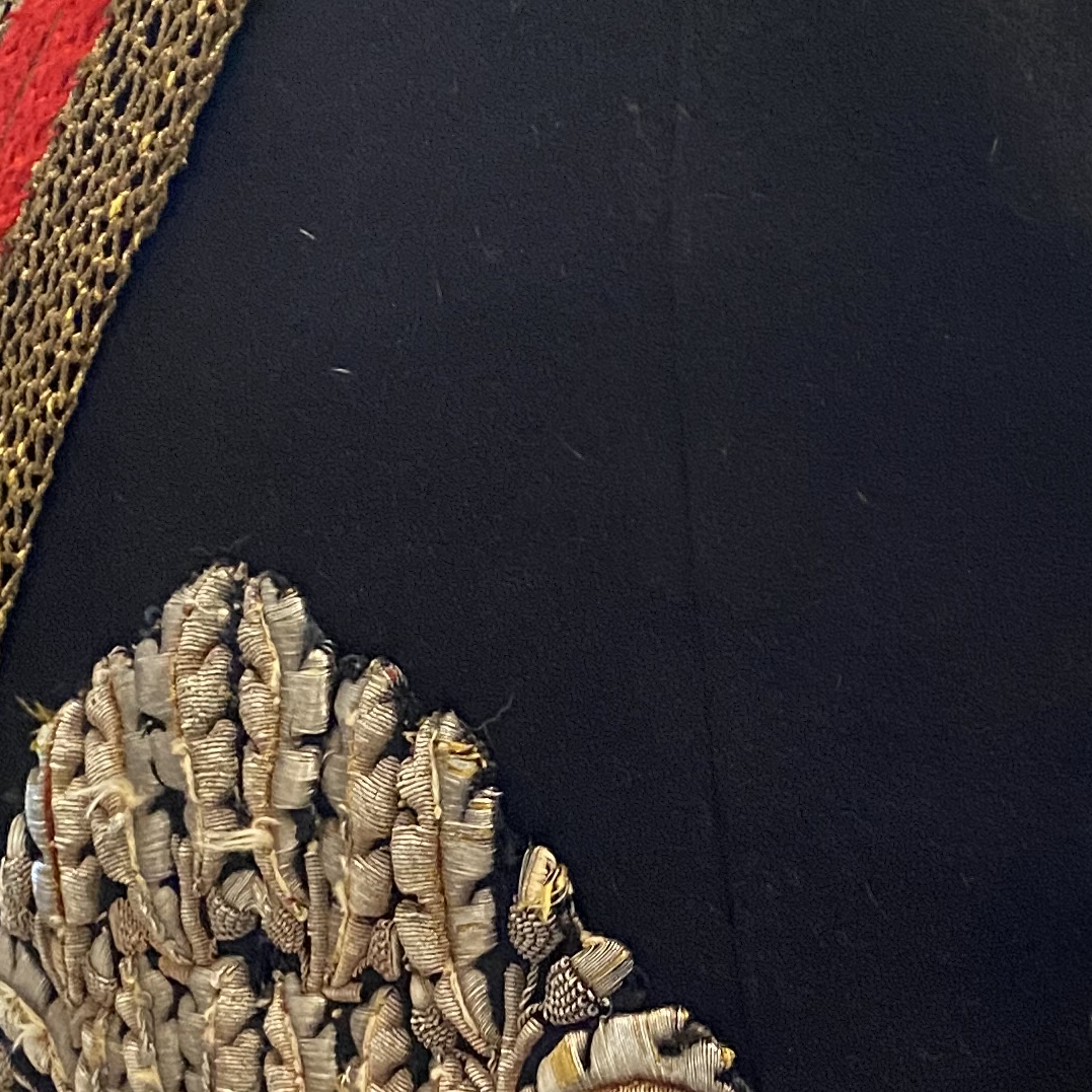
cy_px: 820
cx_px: 704
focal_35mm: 86
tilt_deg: -0.2
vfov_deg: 20.0
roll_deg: +2.7
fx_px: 3069
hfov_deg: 20.1
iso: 640
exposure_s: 1/25
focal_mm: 4.25
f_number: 1.8
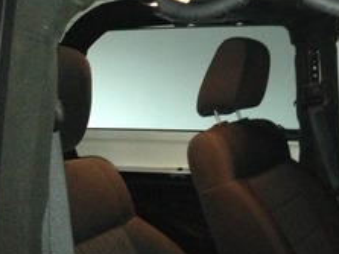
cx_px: 287
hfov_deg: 25.7
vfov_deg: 19.5
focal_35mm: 74
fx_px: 724
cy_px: 24
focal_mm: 4.13
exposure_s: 1/16
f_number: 2.4
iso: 640
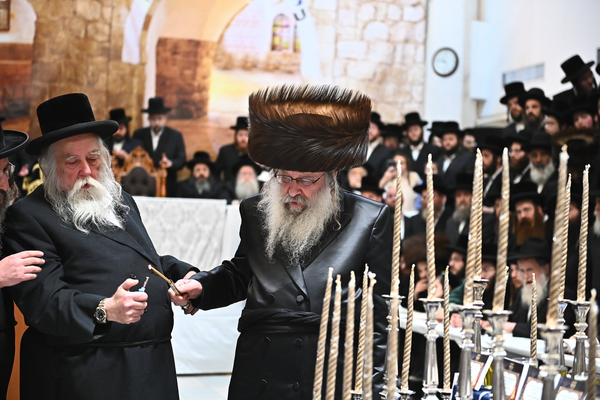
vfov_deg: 19.5
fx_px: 1166
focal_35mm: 70
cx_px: 300
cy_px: 200
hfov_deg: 28.8
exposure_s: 1/200
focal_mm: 70
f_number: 2.8
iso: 3200
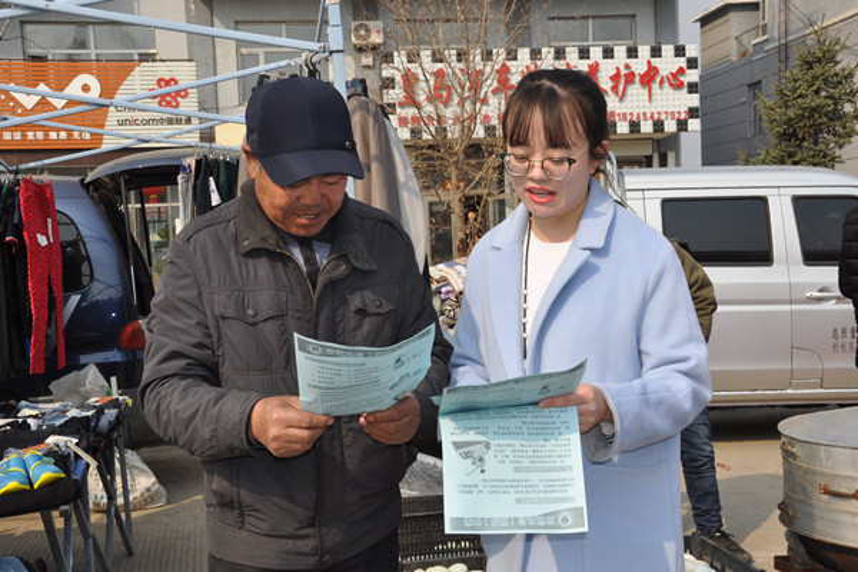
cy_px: 286
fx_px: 1144
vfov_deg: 28.1
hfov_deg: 41.1
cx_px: 429
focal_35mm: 48
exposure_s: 1/200
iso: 200
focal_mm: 32
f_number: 11
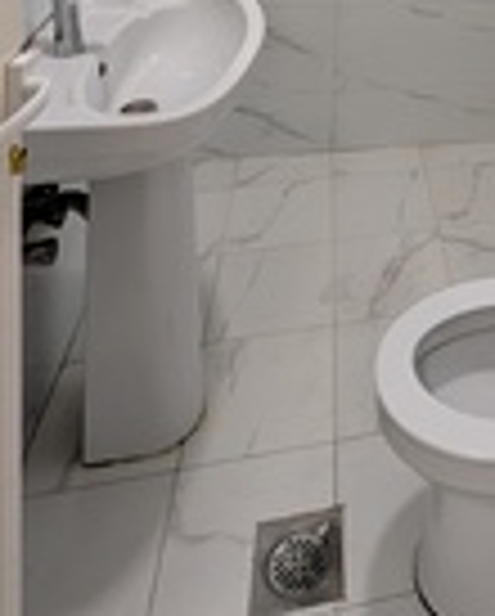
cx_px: 511
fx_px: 713
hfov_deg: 34.4
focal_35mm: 39
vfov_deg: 32.6
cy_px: -216
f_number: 1.7
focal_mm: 2.02
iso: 87
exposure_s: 1/72
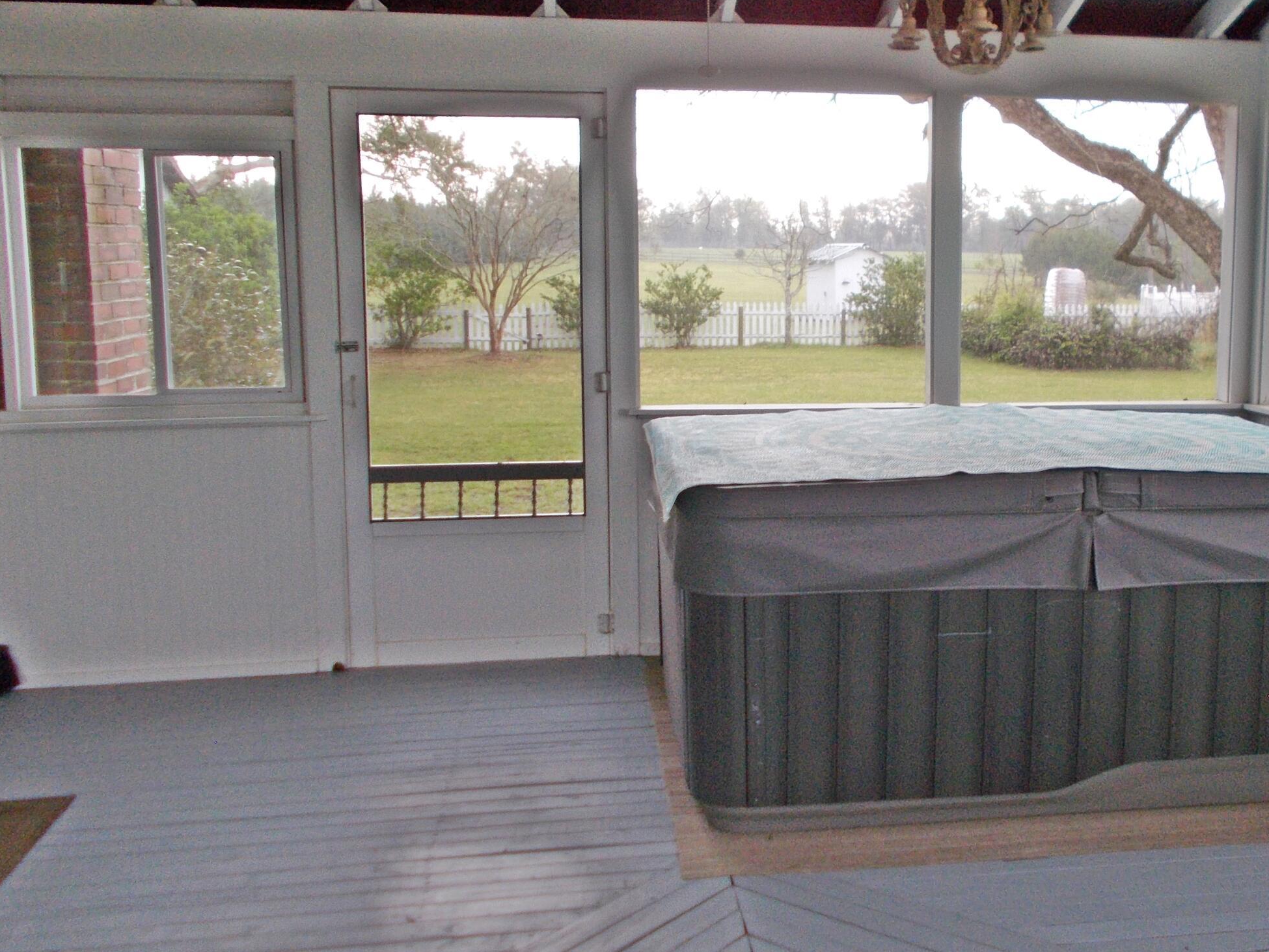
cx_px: 871
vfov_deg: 35.9
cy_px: 425
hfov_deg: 45.9
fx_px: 1467
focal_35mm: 40
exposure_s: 1/25
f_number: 3.2
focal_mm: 4.6
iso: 140
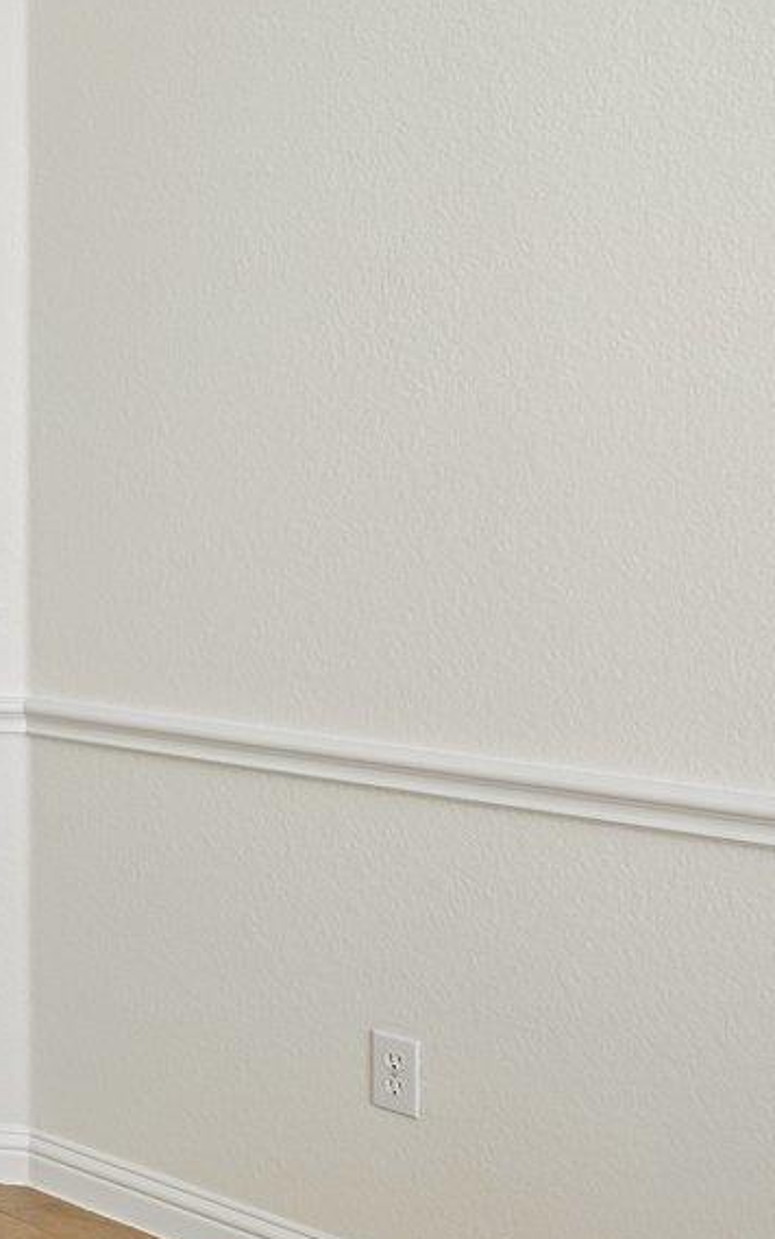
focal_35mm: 55
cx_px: -566
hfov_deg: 18.9
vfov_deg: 36.5
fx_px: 1857
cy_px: 417
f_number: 6.7
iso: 100
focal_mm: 15
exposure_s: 1/30
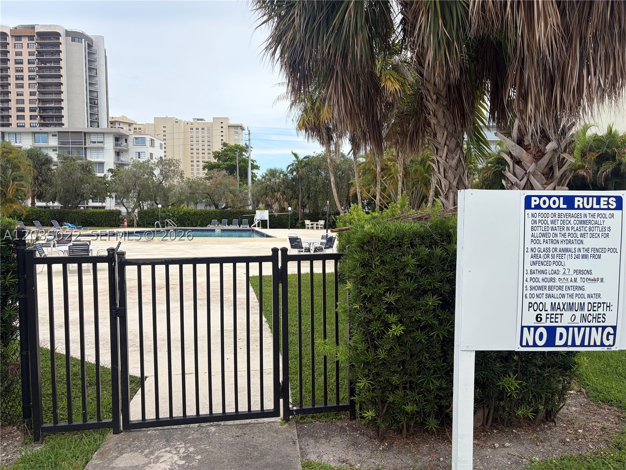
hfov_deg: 67.3
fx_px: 470
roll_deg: -1.5
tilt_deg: -3.6
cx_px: 313
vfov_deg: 53.1
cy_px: 235
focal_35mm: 26
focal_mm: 5.96
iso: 50
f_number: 1.6
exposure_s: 1/1484
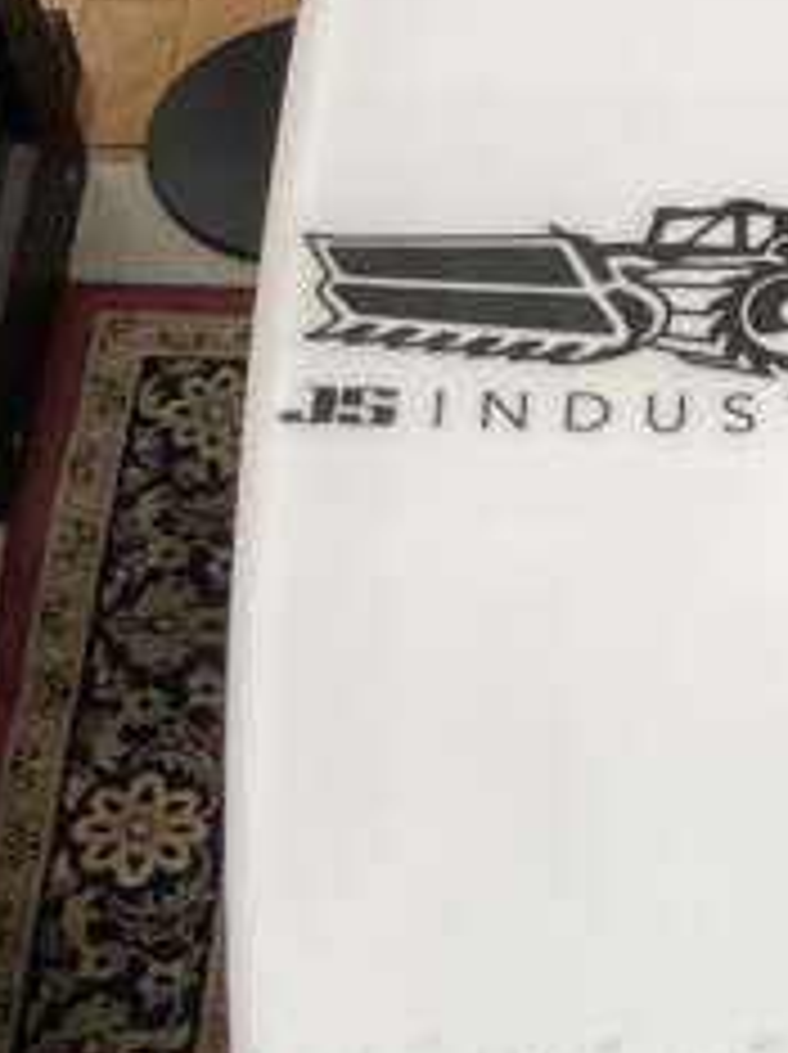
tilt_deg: -60.4
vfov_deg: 17.1
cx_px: 1144
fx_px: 3223
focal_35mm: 106
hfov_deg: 13.2
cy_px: 1476
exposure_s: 1/100
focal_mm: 3.3
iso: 64
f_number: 2.4
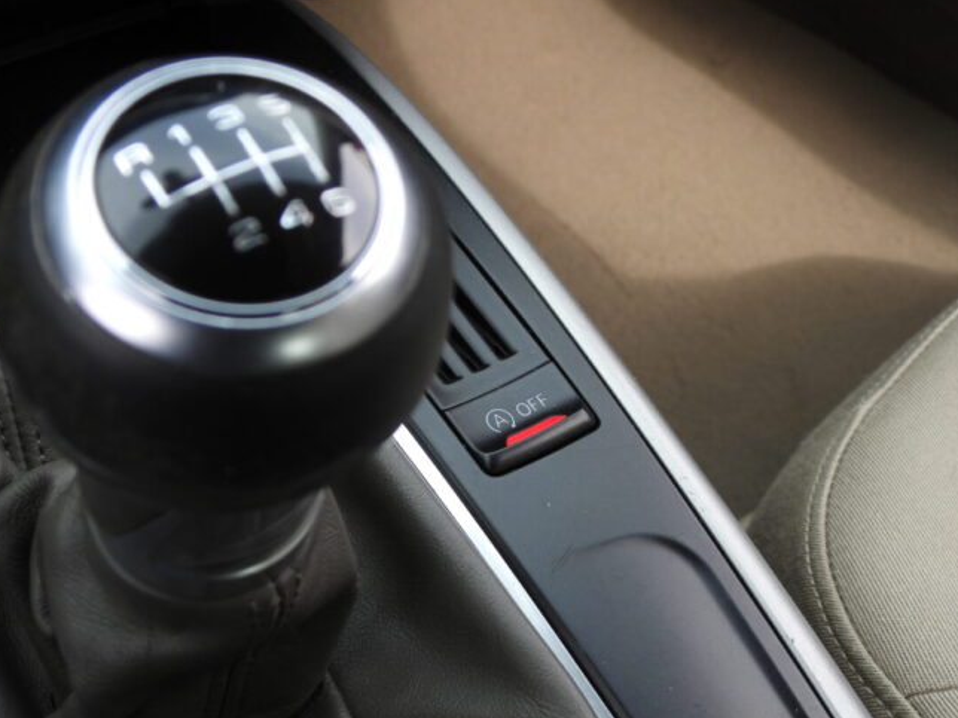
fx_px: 1439
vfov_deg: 28.0
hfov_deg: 36.8
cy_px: 382
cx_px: 510
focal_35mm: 52
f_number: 3.2
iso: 100
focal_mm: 8.5
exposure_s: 1/200
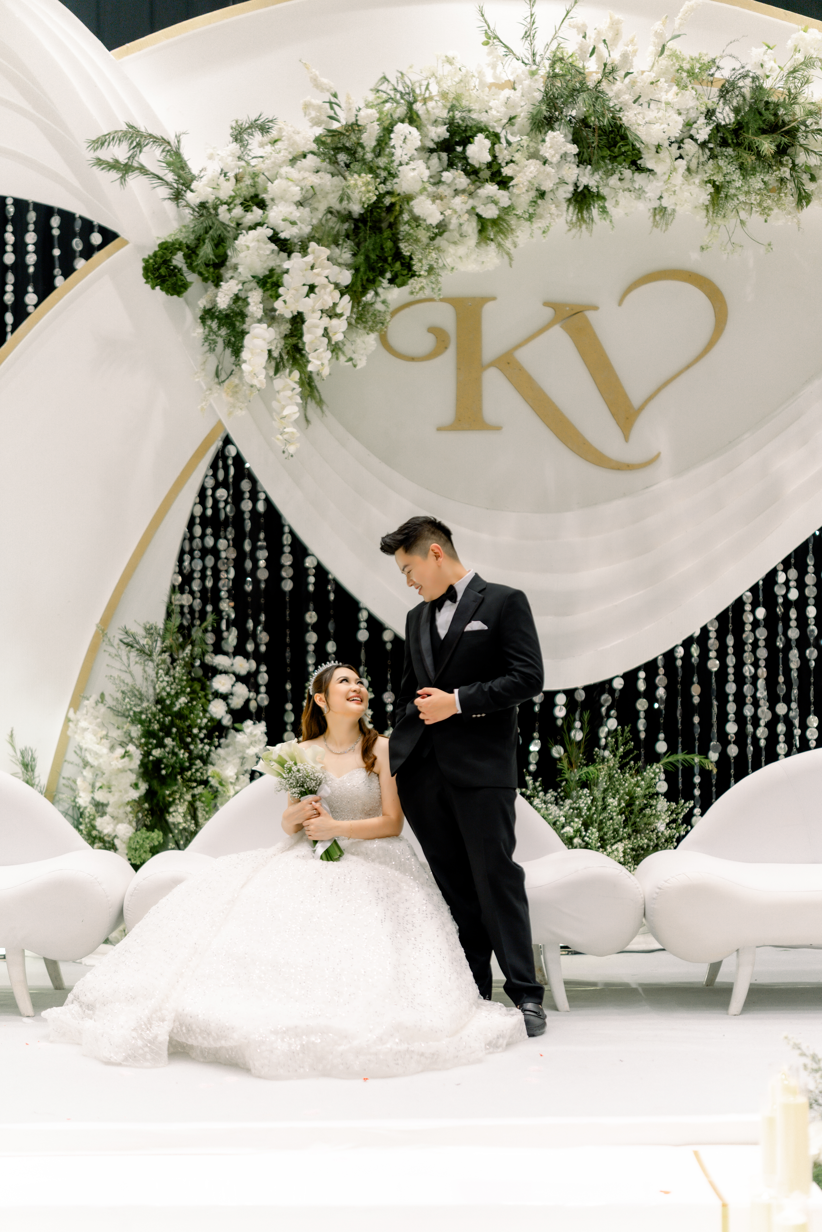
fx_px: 1712
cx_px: 411
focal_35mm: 50
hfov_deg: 27.0
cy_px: 616
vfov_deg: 39.6
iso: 160
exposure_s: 1/160
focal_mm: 50
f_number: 1.2
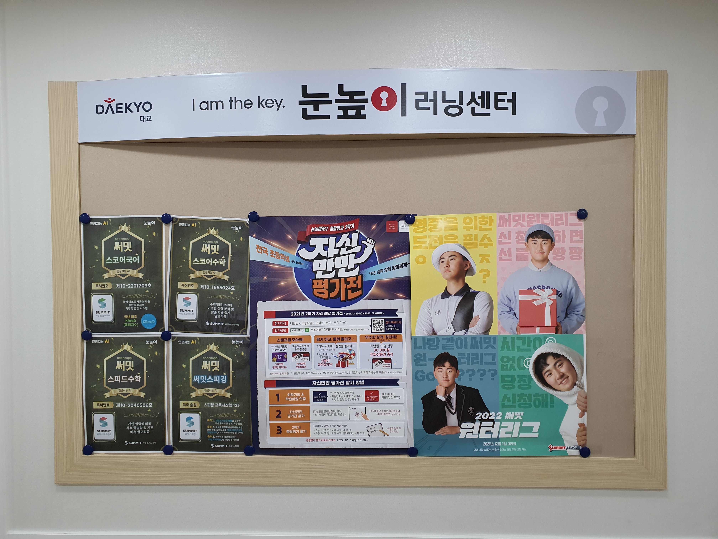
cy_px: 270
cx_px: 359
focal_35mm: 26
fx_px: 539
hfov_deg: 67.3
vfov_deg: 53.1
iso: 200
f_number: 2.4
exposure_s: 1/120
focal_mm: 4.3
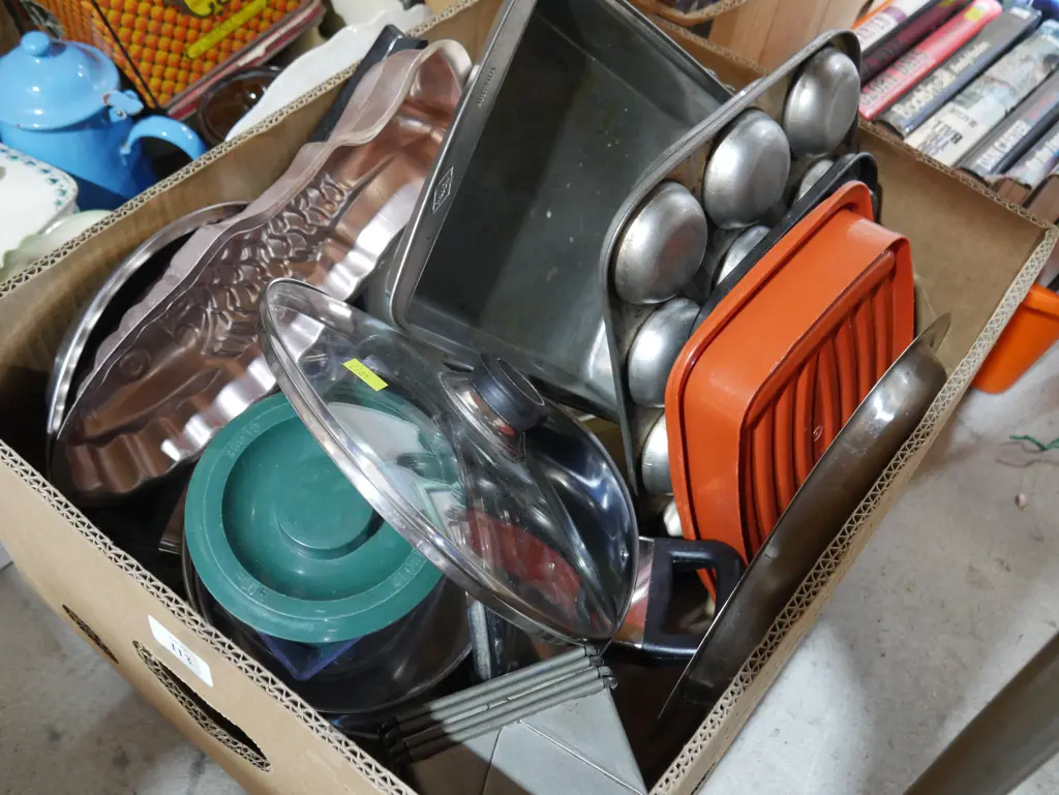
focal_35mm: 36
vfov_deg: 39.7
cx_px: 530
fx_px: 1102
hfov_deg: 51.3
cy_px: 398
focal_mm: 18
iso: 2000
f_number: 4
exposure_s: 1/60
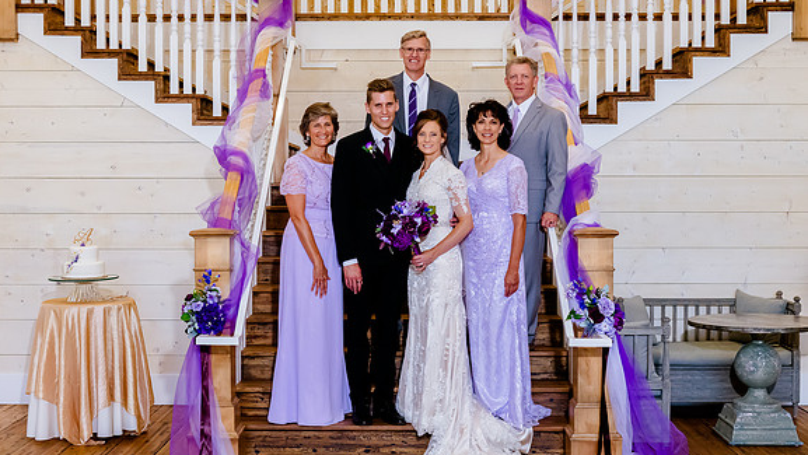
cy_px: 233
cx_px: 383
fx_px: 1200
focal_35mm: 56
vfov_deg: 21.5
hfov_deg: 37.2
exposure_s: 1/200
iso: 2500
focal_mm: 48
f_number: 6.3
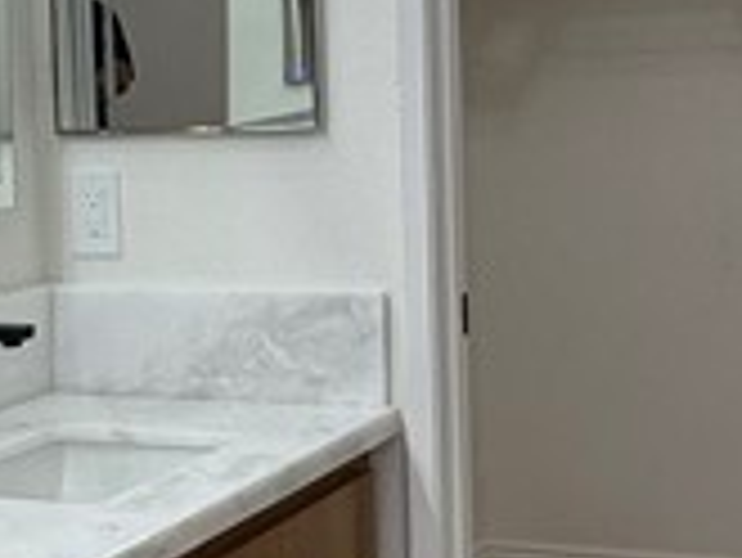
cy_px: 117
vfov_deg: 16.9
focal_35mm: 87
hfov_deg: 22.3
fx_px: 1866
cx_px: 207
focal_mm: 2.22
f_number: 2.2
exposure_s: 1/163
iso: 40
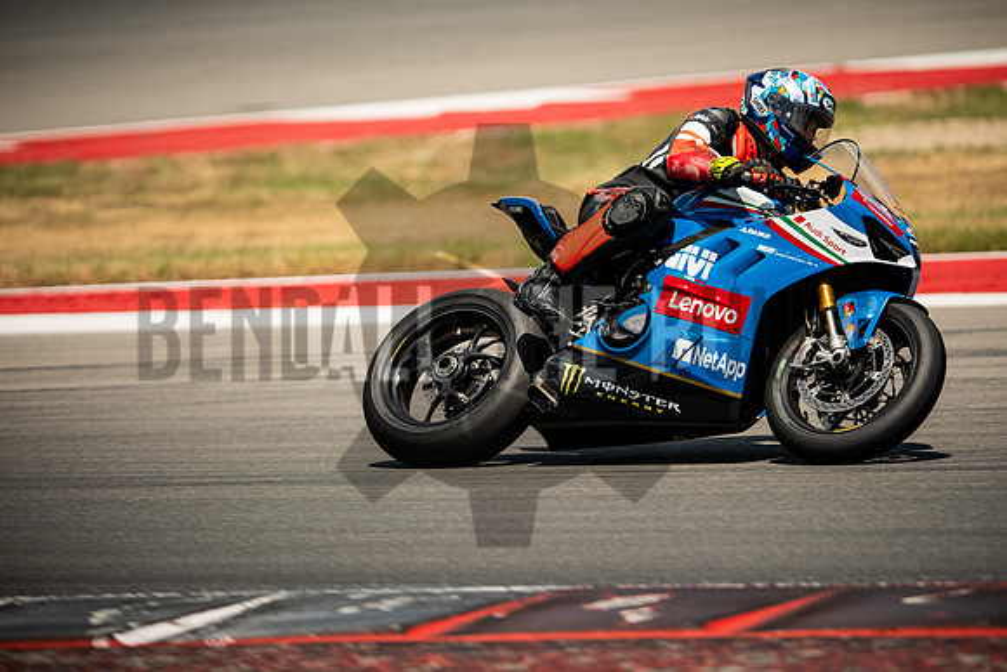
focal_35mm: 300
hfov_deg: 6.9
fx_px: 8393
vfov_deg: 4.6
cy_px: 336
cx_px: 504
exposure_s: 1/1600
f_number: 2
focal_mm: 200
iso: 1250
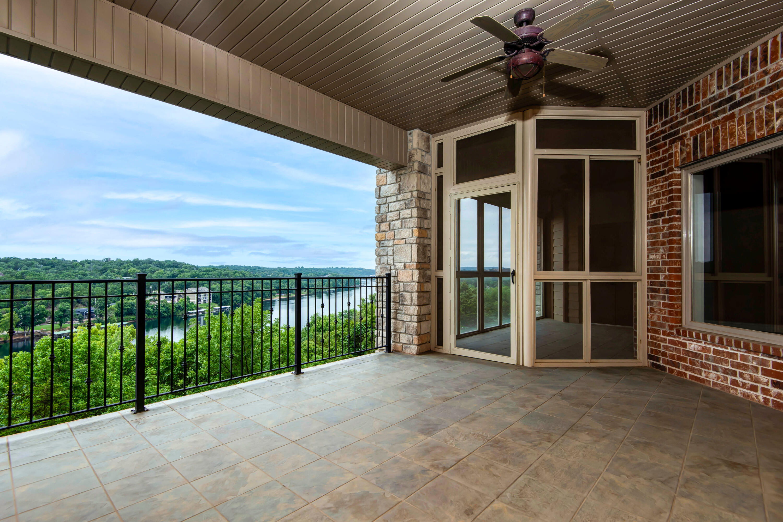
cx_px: 392
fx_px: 348
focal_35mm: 16
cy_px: 261
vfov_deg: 73.8
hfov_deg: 96.7
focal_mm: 16
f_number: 6.7
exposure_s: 1/180
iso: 200
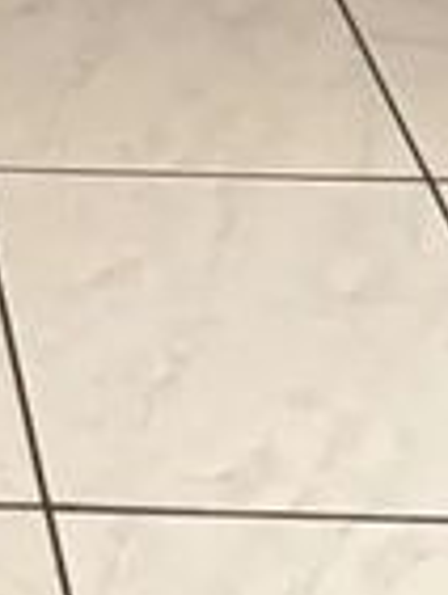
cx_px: -528
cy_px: -914
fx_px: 2498
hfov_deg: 9.4
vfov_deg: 11.0
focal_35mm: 145
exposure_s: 1/40
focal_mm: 6.76
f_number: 1.78
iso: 800
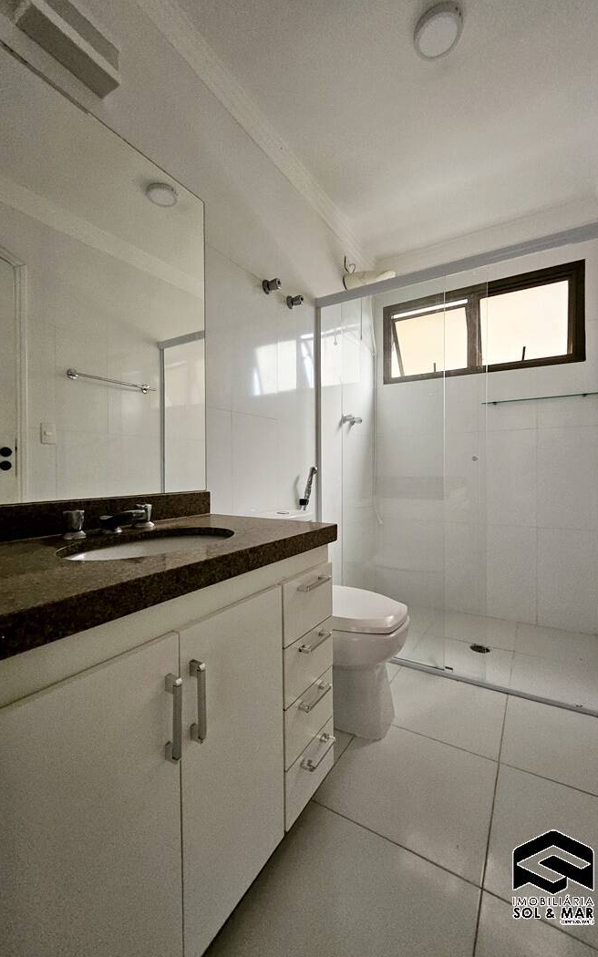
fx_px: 365
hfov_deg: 78.6
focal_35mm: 14
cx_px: 289
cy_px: 473
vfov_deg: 105.3
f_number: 2.2
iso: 250
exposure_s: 1/60
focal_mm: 1.7
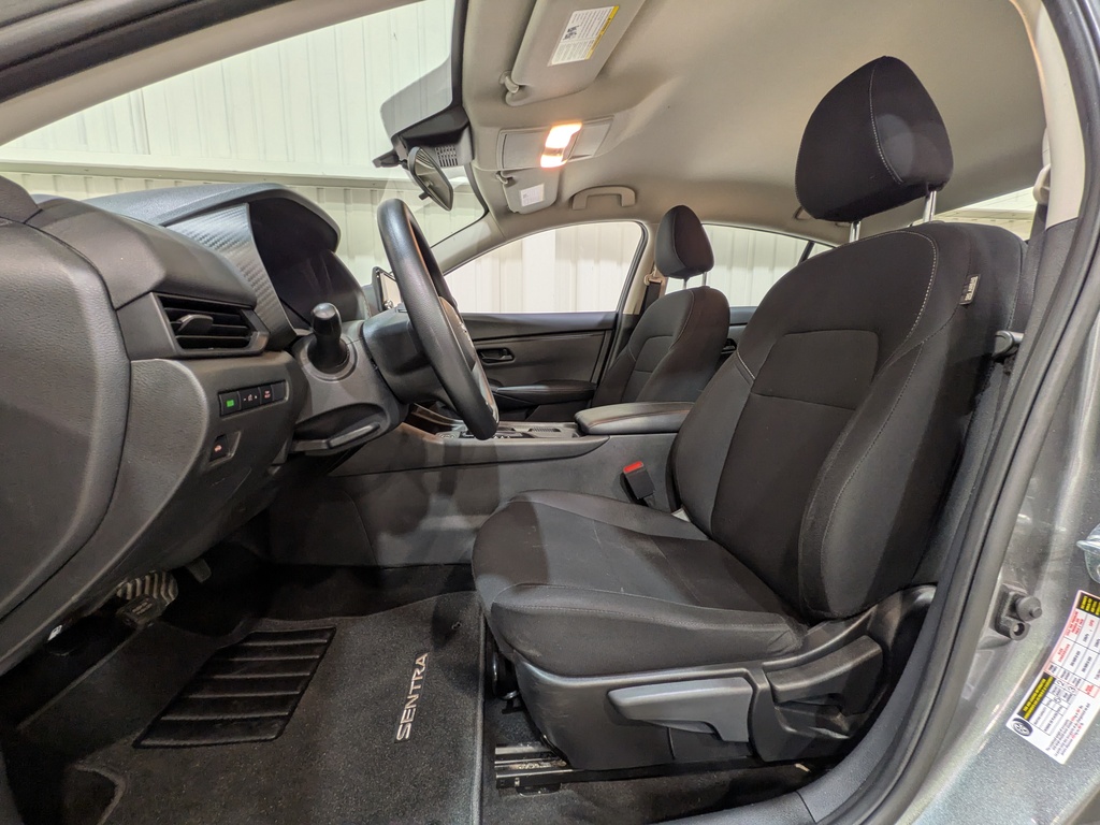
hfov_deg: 102.1
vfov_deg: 85.7
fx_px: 445
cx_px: 550
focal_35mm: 14
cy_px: 412
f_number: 2.2
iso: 64
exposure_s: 1/30
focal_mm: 1.83
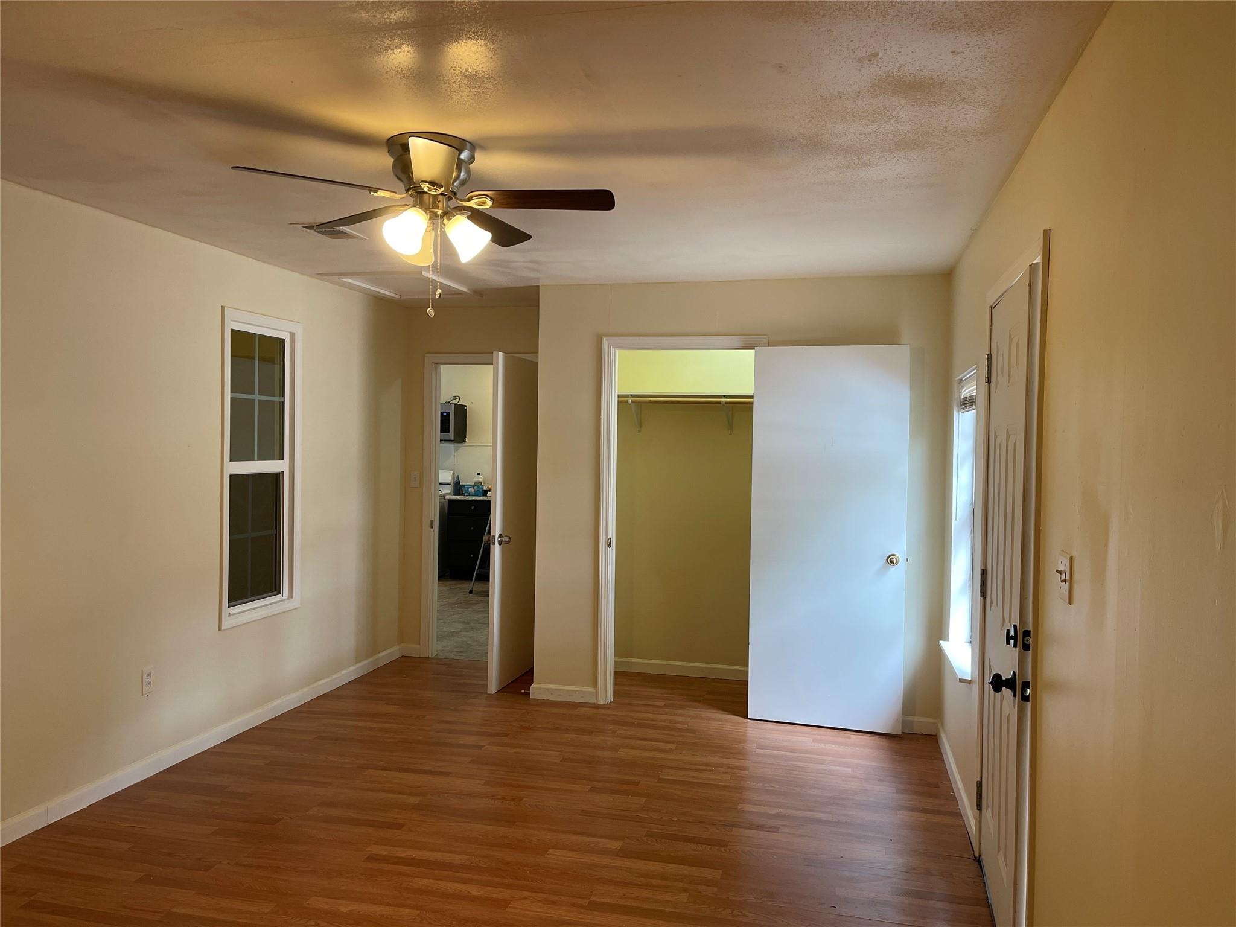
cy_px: 464
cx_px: 618
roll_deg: -0.9
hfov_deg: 67.3
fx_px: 928
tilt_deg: -2.1
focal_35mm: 26
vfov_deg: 53.1
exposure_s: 1/60
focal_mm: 5.1
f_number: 1.6
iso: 80
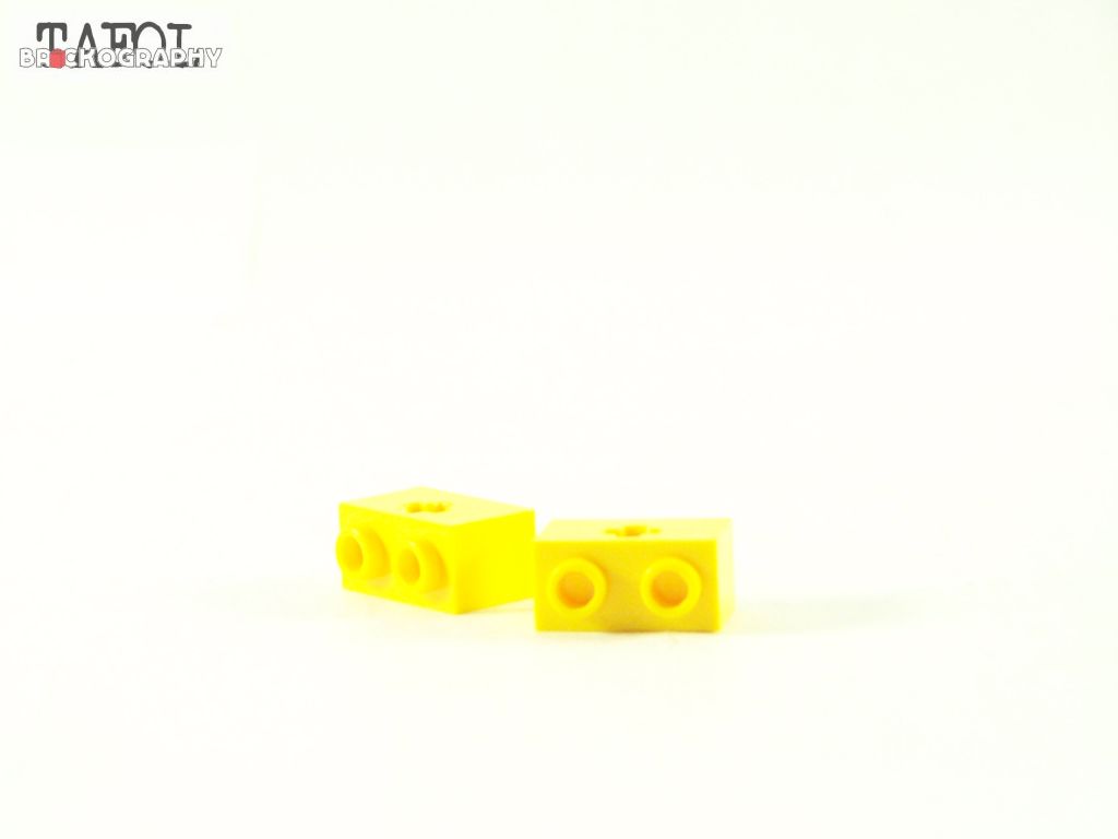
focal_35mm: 128
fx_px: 4134
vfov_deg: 11.6
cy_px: 420
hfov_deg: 15.4
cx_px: 559
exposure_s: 1/60
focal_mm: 21.2
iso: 400
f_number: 3.6
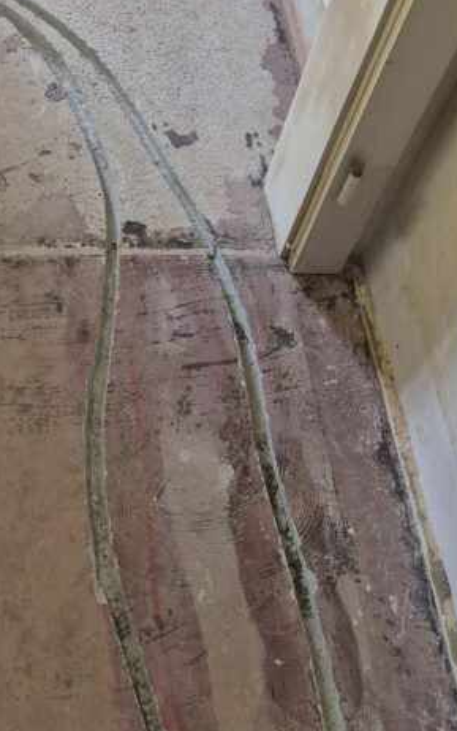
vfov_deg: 33.9
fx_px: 1075
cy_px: -14
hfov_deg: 22.5
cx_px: -57
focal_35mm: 54
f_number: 1.8
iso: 100
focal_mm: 5.4
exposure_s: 1/100
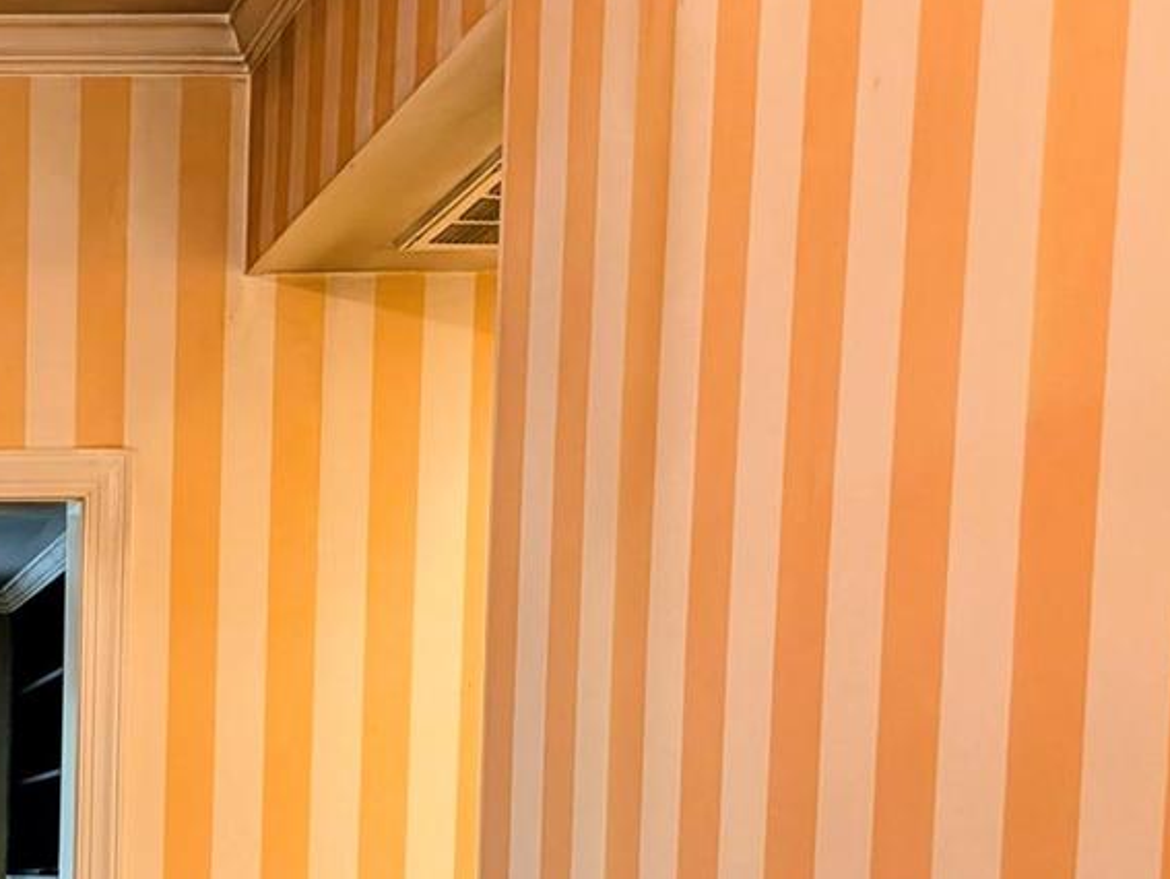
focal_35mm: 61
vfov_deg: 22.0
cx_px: -307
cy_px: 1096
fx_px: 2063
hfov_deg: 27.1
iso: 144
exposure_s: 1/120
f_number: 1.68
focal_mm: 6.9
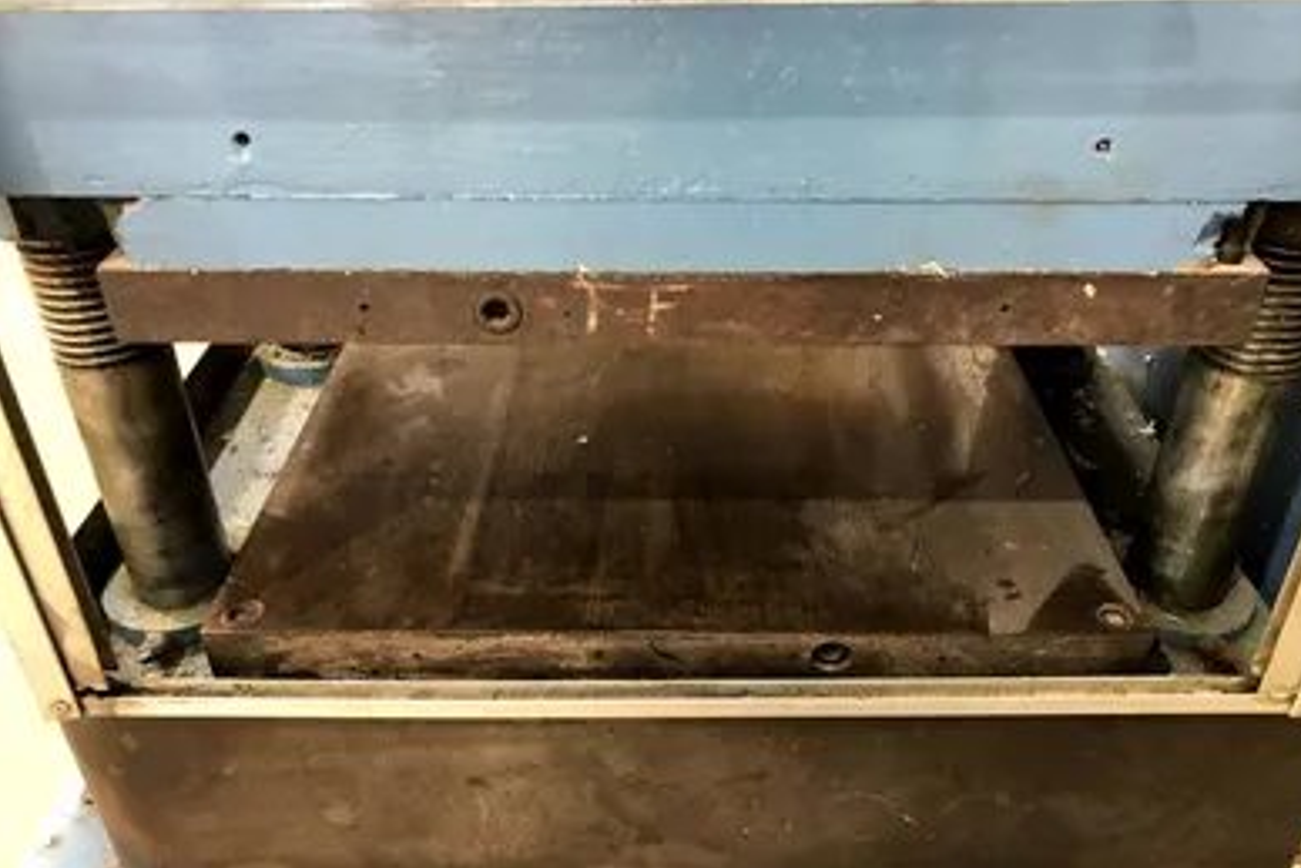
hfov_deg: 61.9
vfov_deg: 43.6
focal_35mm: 30
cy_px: 409
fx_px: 1085
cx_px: 667
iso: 64
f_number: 1.8
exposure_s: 1/15
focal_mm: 4
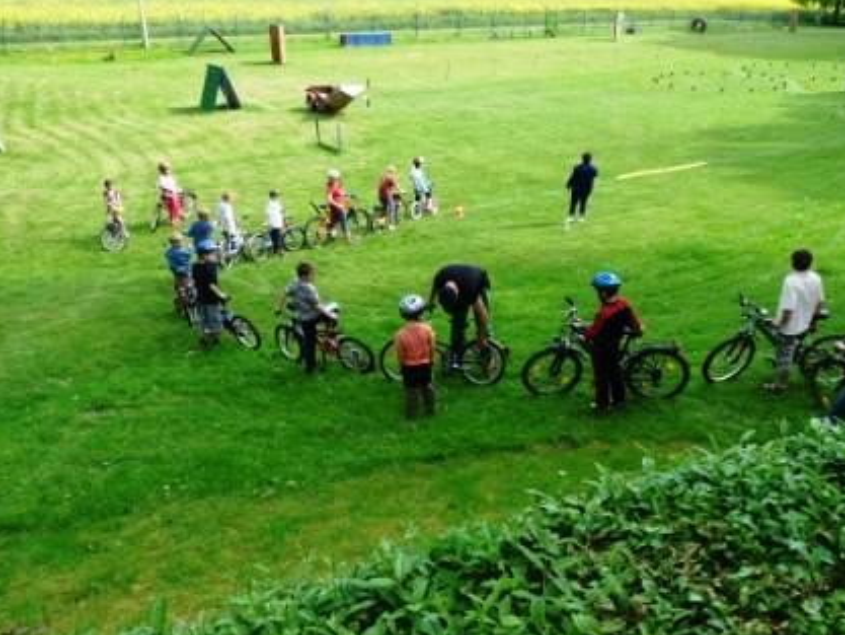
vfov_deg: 48.2
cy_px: 335
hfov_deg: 61.6
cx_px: 415
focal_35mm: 29
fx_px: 708
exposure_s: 1/125
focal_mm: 4.8
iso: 100
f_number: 4
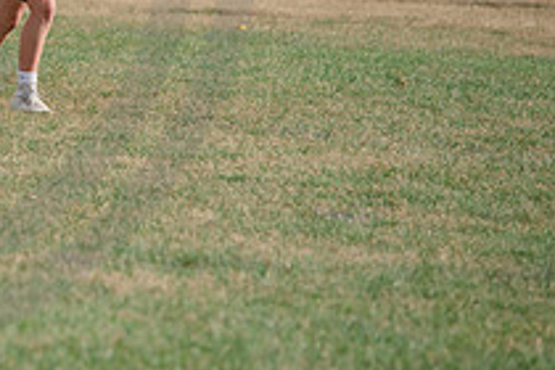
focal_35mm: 552
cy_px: -91
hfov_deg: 3.7
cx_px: -206
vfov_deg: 2.5
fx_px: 8509
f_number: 4.5
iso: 250
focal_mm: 200
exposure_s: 1/1250
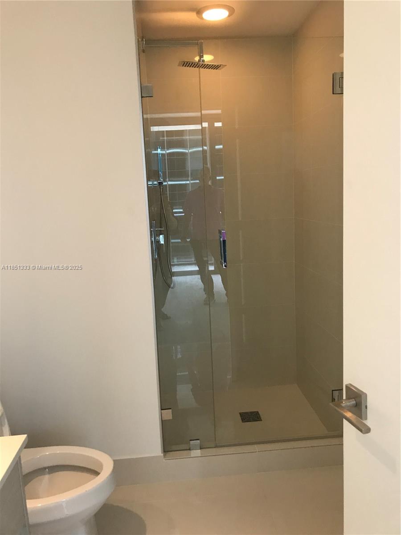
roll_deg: +2.8
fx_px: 432
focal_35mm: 28
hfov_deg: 49.7
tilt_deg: -8.4
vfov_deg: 63.4
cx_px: 200
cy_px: 268
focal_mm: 3.99
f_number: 1.8
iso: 40
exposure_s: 1/20
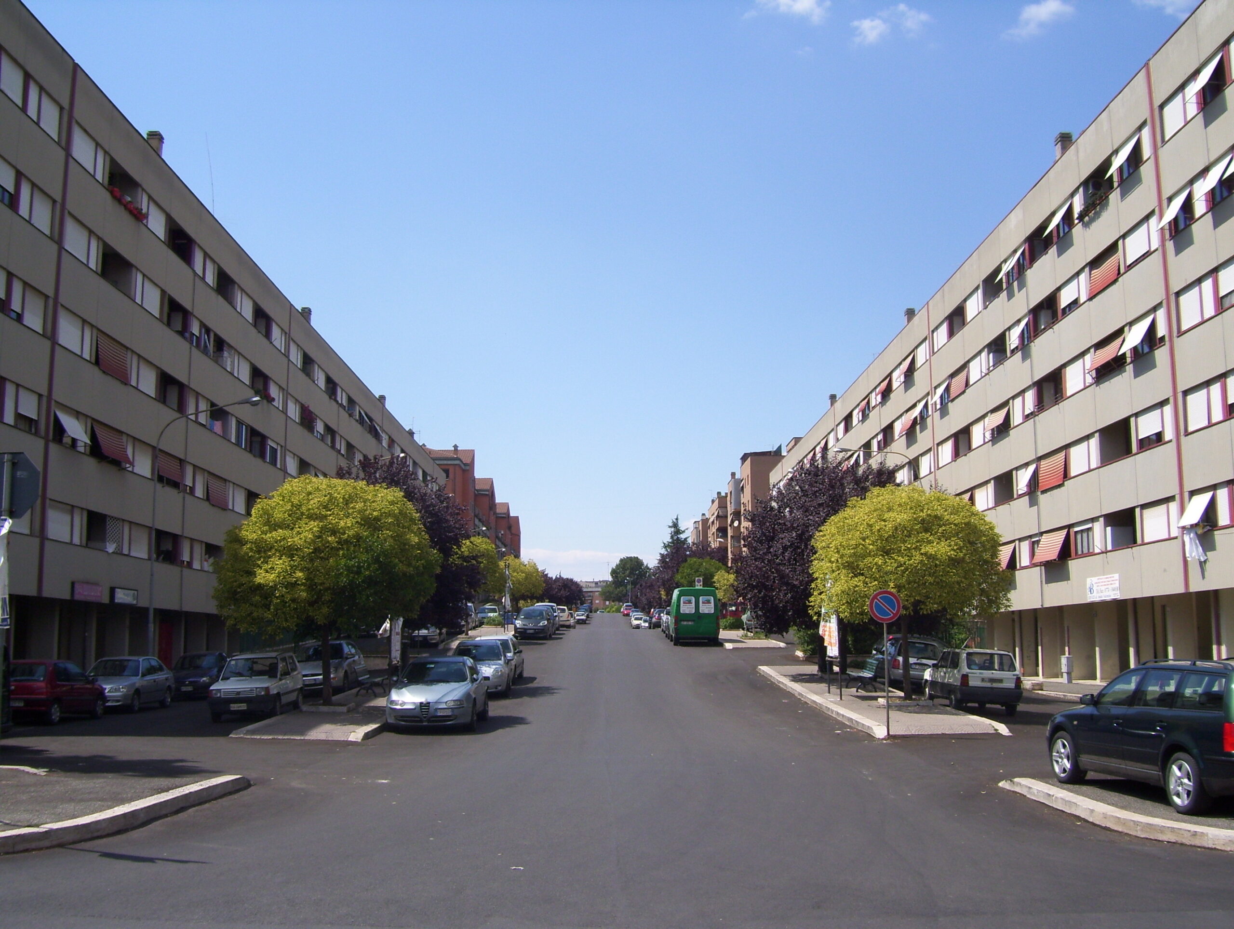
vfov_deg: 39.7
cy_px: 464
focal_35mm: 36
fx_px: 1285
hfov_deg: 51.3
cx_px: 617
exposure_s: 1/800
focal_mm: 6
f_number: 4.8
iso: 80
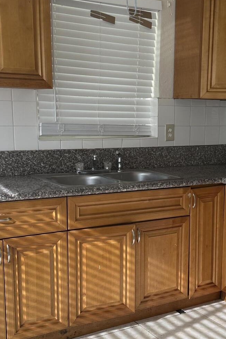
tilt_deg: -12.1
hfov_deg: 26.1
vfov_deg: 38.7
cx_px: 174
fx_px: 480
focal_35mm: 51
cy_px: 209
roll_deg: -1.9
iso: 80
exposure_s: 1/426
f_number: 1.78
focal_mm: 6.86
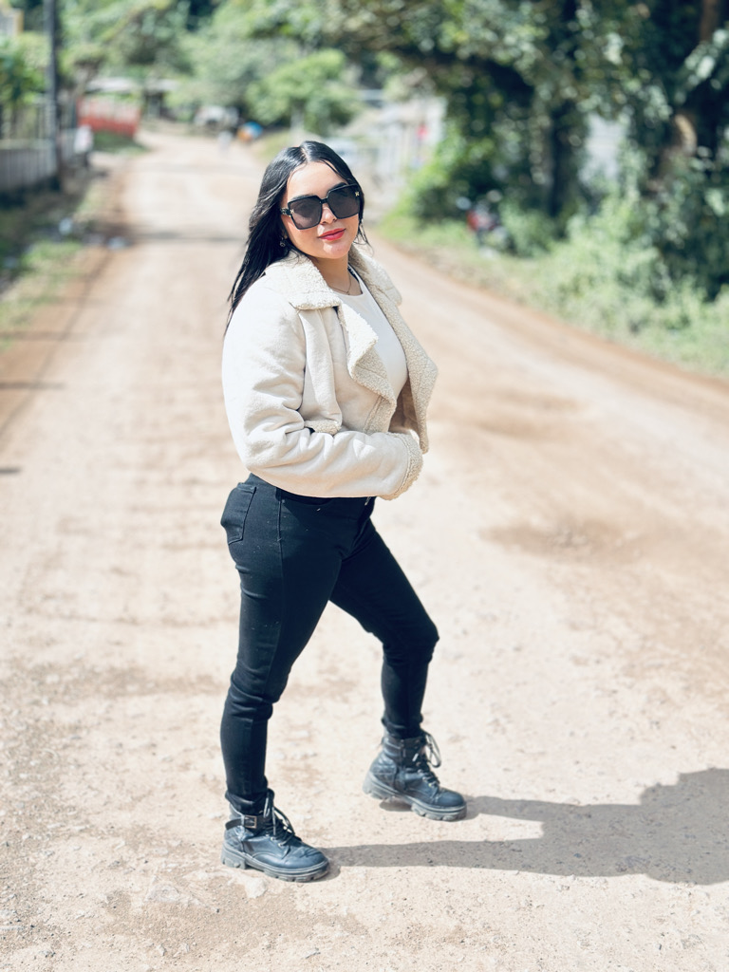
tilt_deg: -12.8
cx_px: 364
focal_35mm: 48
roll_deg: -6.0
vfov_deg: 39.7
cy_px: 486
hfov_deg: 30.3
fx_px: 1348
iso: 80
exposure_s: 1/3155
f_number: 1.78
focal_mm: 6.86
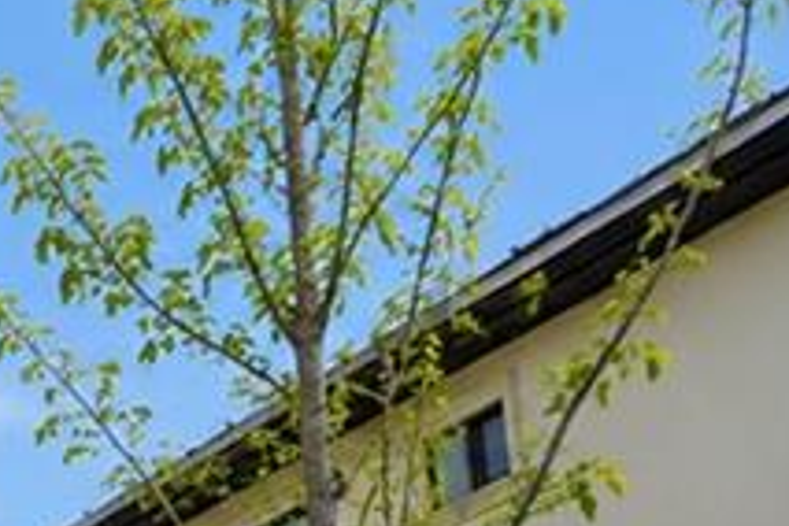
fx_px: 2266
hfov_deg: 14.1
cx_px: -1063
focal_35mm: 103
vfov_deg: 12.4
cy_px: 856
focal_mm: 21.5
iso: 100
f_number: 5.6
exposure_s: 1/80
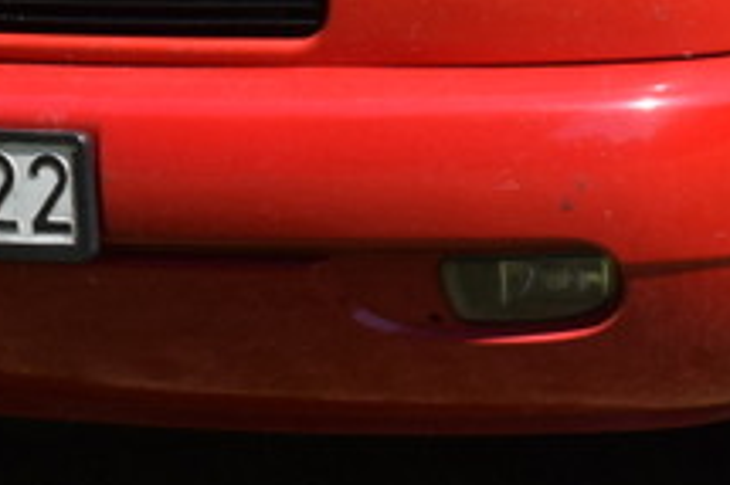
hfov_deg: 6.1
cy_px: -495
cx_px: 791
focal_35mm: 335
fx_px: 6788
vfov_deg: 4.0
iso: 200
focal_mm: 40
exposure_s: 1/400
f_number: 10
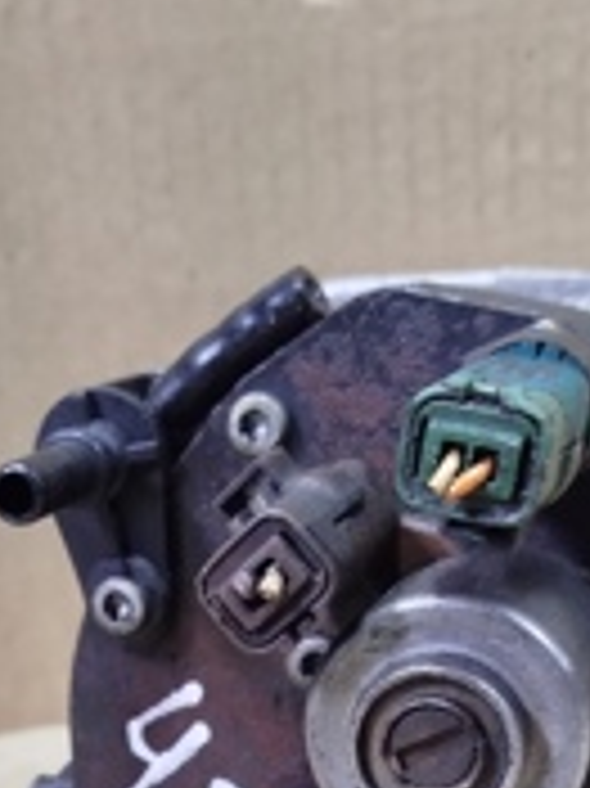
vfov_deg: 27.3
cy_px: 829
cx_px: 225
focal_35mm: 66
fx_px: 1502
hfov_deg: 22.2
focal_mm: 5.31
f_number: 1.7
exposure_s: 1/17
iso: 320
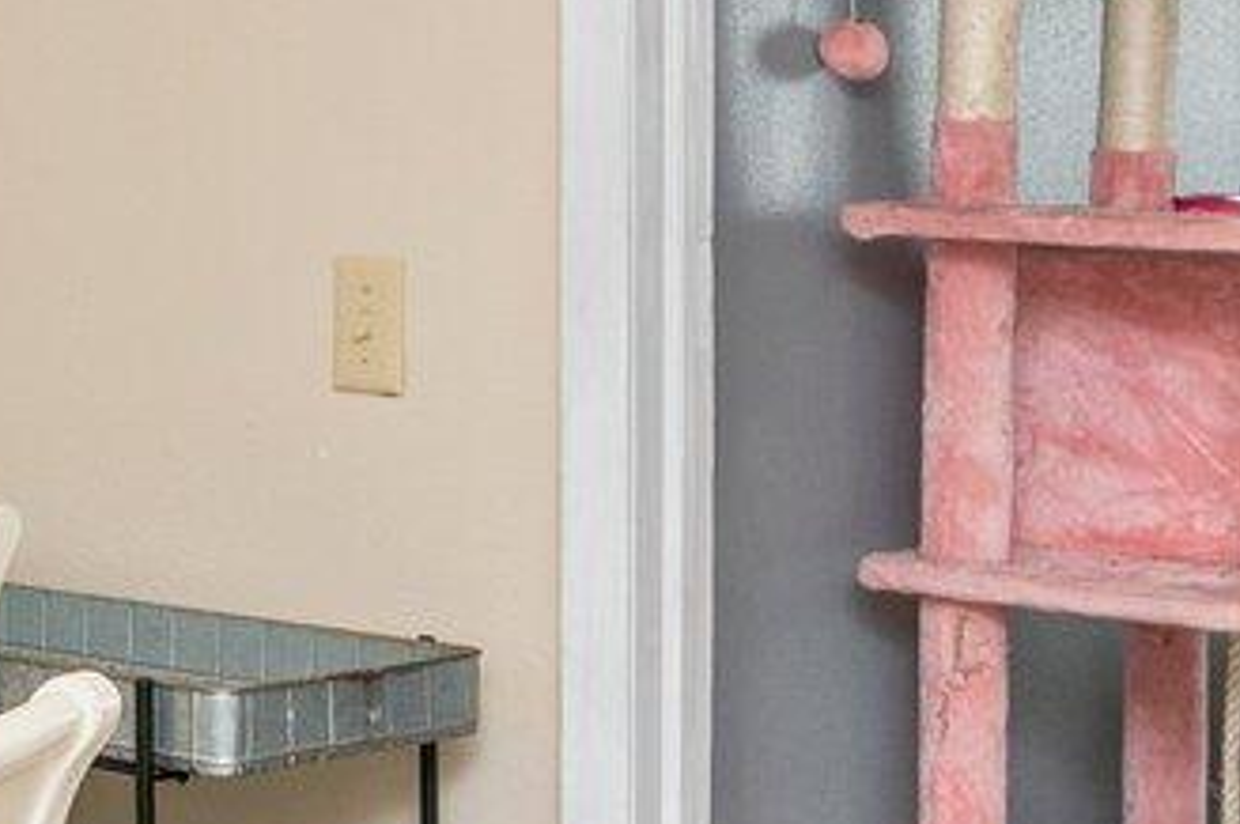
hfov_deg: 17.3
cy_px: 8
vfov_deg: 12.4
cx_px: -480
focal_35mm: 109
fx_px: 3755
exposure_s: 1/50
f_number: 7.1
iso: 400
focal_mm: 17.5
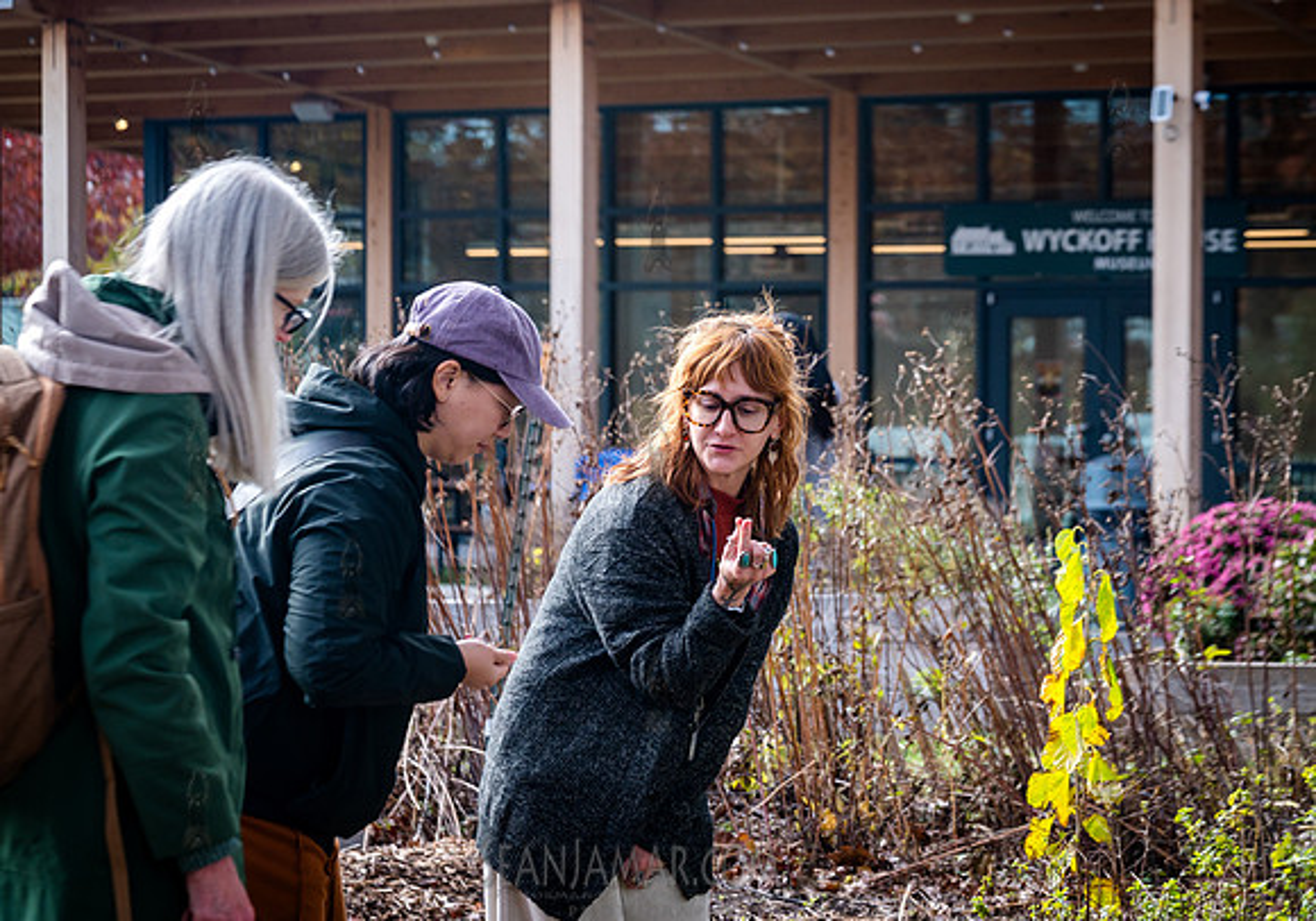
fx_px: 3313
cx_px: 726
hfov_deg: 22.5
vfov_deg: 15.8
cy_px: 438
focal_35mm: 89
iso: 640
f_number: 5
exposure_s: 1/400
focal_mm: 80
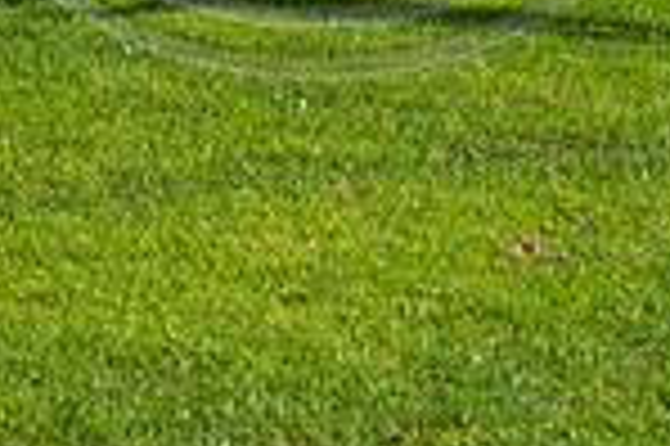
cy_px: -390
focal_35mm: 320
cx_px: 315
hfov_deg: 6.4
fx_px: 5949
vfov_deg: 4.2
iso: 250
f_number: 4
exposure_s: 1/1250
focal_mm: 82
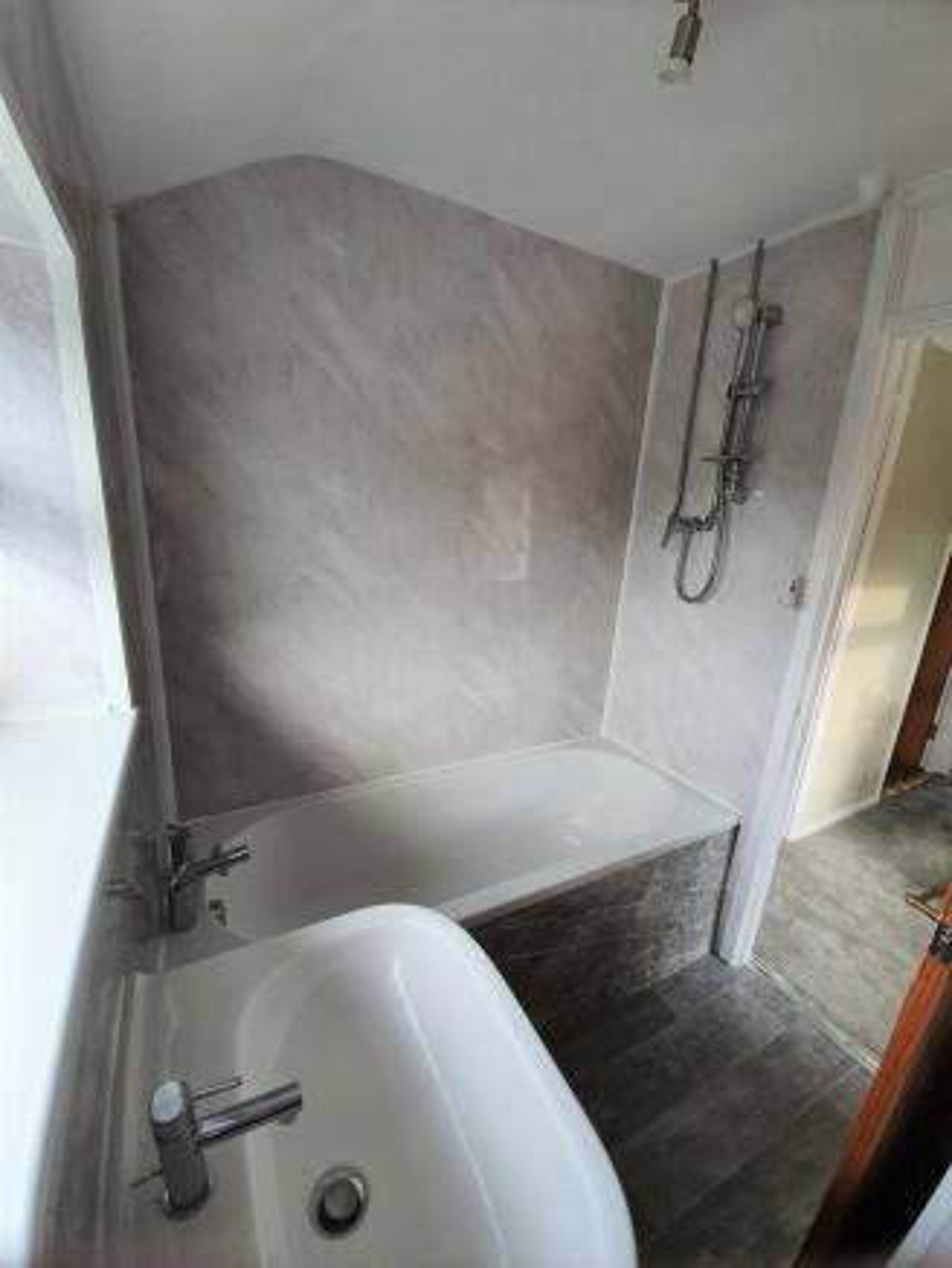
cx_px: 476
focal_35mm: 13
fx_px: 476
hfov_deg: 89.9
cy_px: 634
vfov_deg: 106.2
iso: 50
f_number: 2.2
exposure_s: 1/50
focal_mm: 1.8
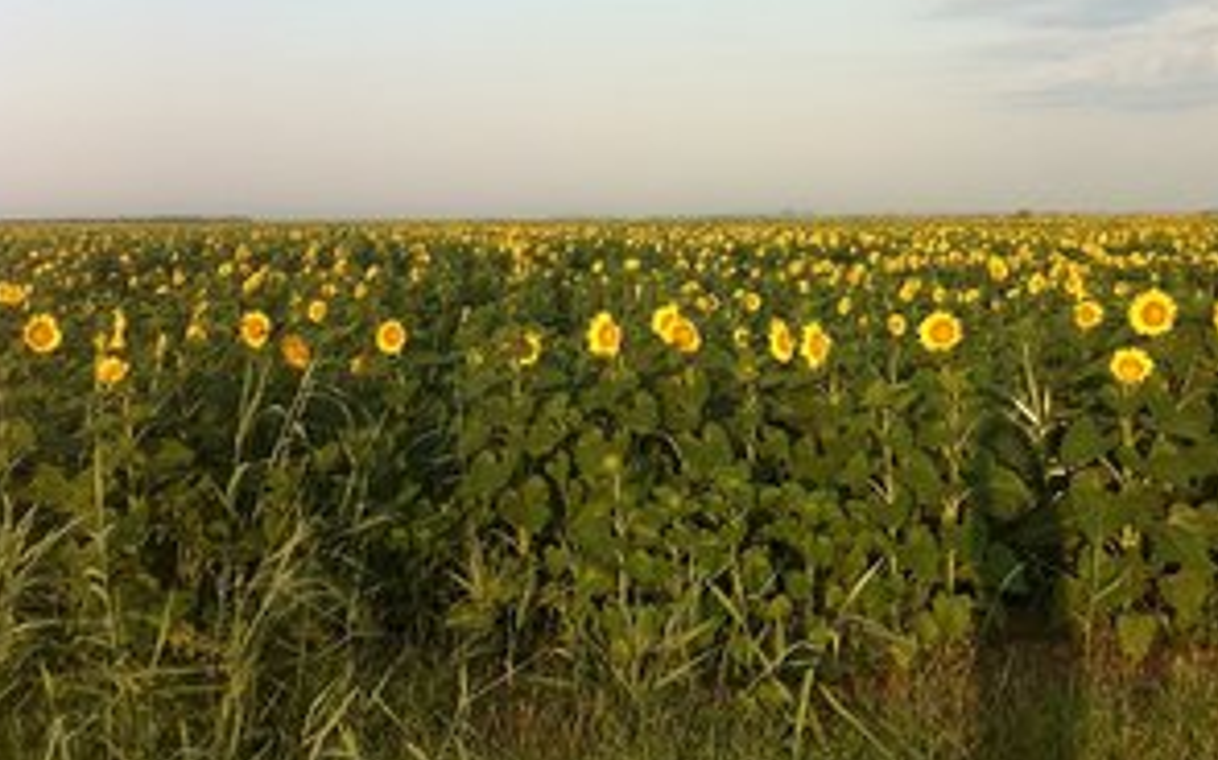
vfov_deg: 29.0
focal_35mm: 44
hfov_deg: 45.1
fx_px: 1460
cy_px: 260
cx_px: 710
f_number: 2.8
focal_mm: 3.85
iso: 80
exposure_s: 1/605
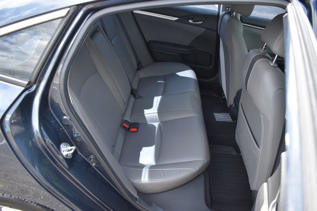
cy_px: 106
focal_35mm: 27
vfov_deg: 48.0
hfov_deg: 67.4
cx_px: 158
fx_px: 238
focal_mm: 18
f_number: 4
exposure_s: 1/250
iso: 400
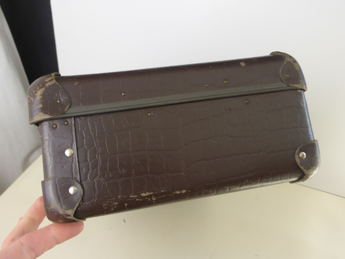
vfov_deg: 46.8
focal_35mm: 30
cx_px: 172
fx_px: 299
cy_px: 130
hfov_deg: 60.0
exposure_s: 1/60
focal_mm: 5.4
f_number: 3.6
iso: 200
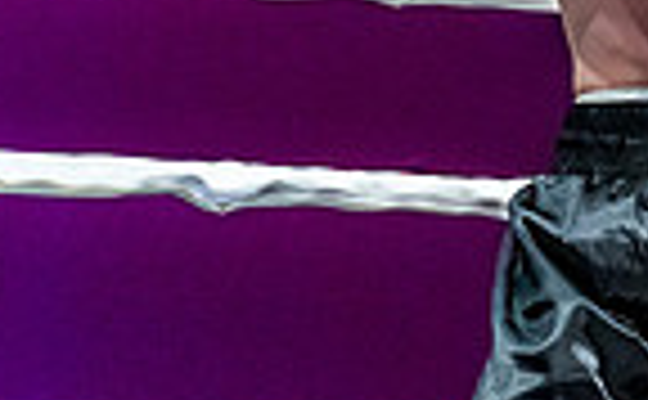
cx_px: 1080
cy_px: -163
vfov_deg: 5.6
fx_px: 4084
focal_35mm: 232
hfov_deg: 8.8
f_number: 4
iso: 4000
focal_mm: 48
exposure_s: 1/1000
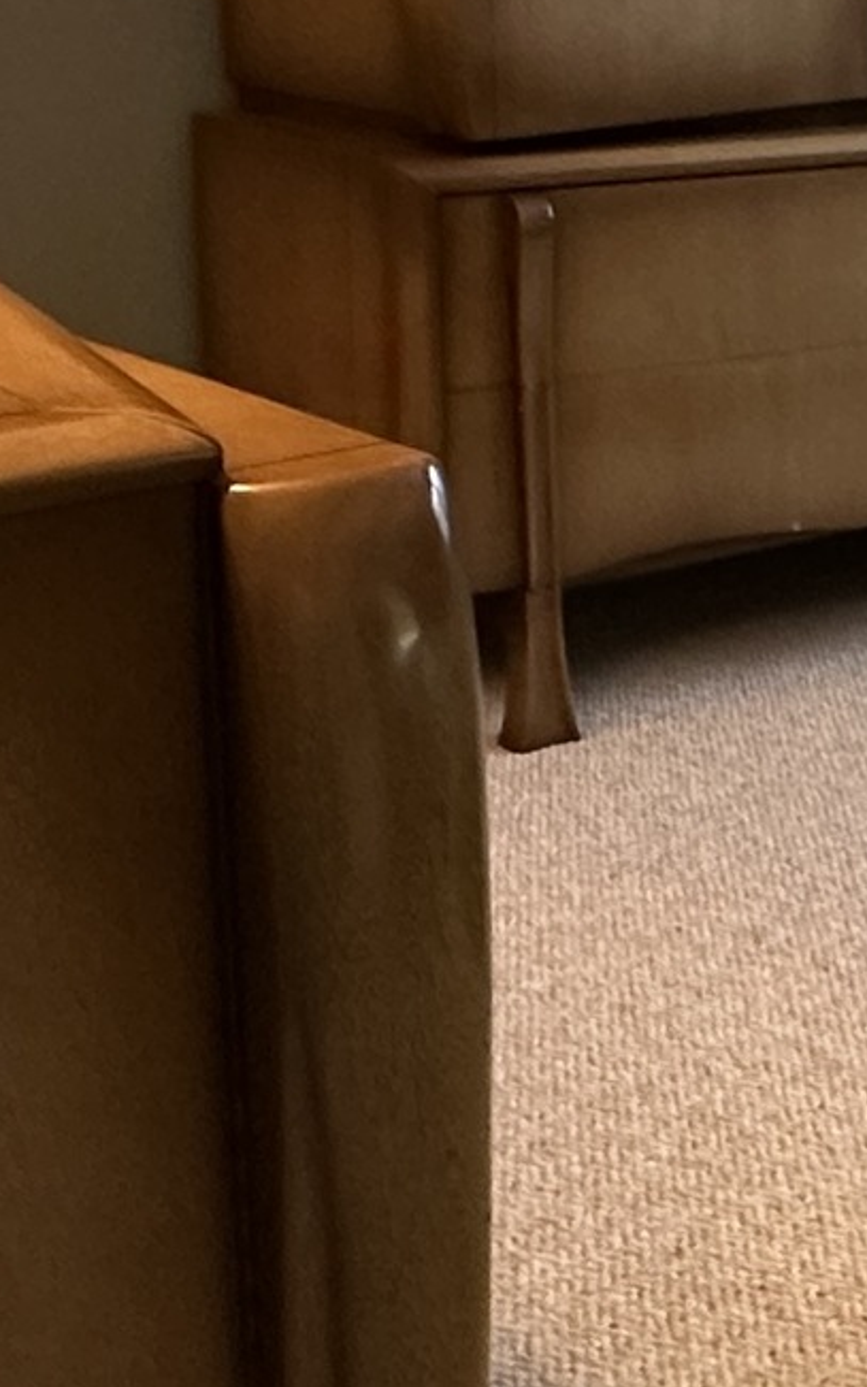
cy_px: 207
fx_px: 2646
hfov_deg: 14.2
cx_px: 1943
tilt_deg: -8.3
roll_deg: -3.7
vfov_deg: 28.5
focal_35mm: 70
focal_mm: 2.22
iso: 250
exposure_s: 1/60
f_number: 2.2
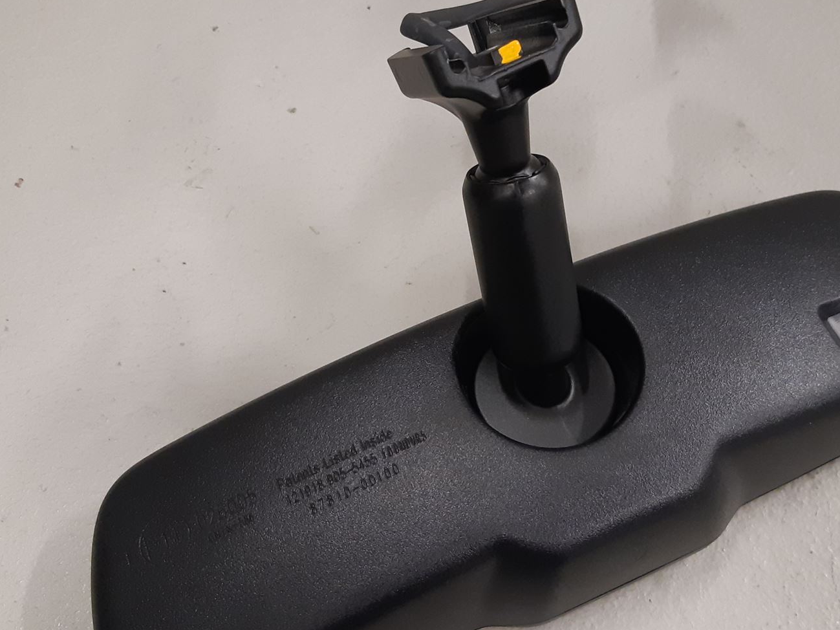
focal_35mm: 41
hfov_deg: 45.7
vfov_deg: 35.1
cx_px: 472
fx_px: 995
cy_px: 303
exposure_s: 1/50
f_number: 1.7
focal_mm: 3.93
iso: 200
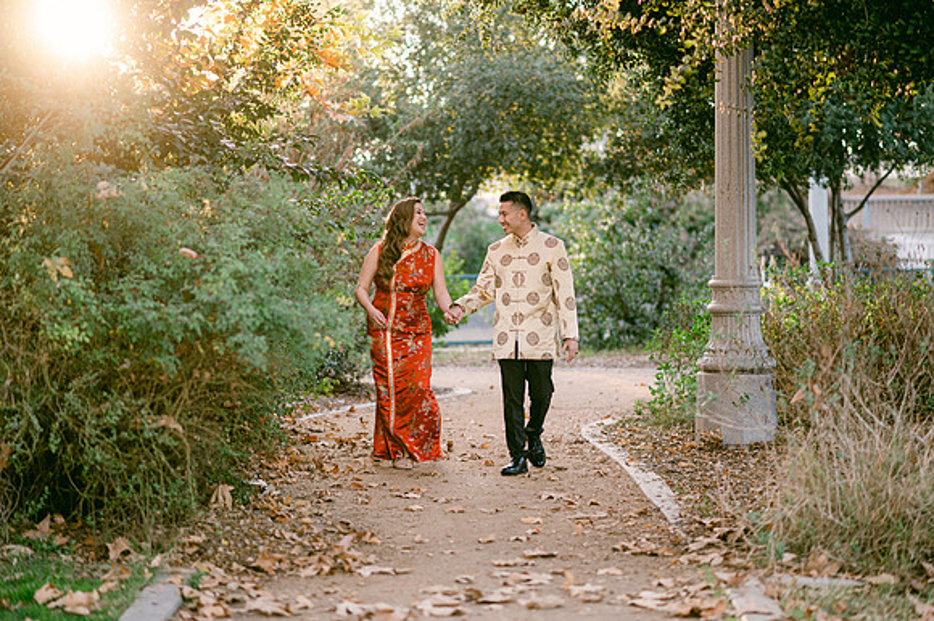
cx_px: 467
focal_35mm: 85
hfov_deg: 23.9
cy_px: 310
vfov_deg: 16.1
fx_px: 2204
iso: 200
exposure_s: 1/200
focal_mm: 85
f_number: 2
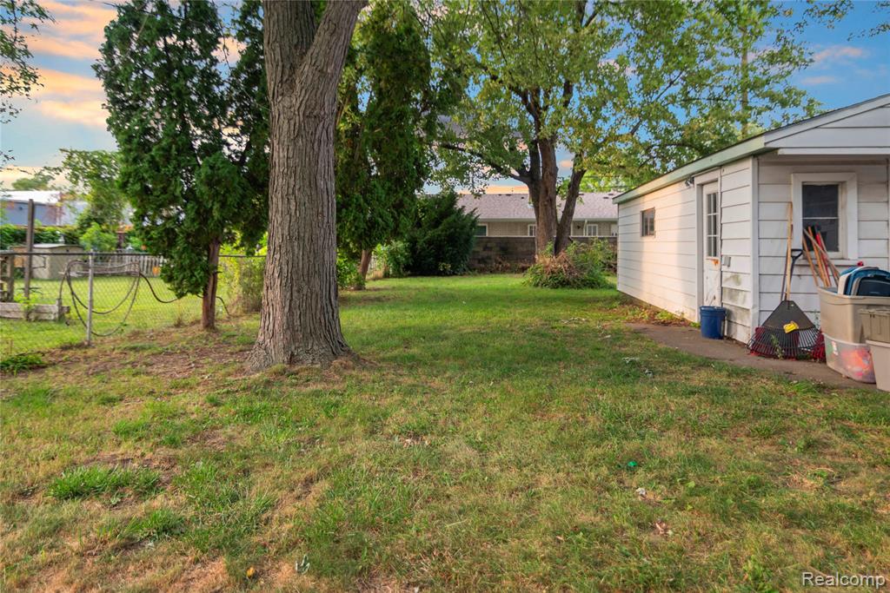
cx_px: 445
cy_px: 296
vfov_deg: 57.2
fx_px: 544
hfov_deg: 78.6
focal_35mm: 22
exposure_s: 1/80
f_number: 2.8
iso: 250
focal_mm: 22
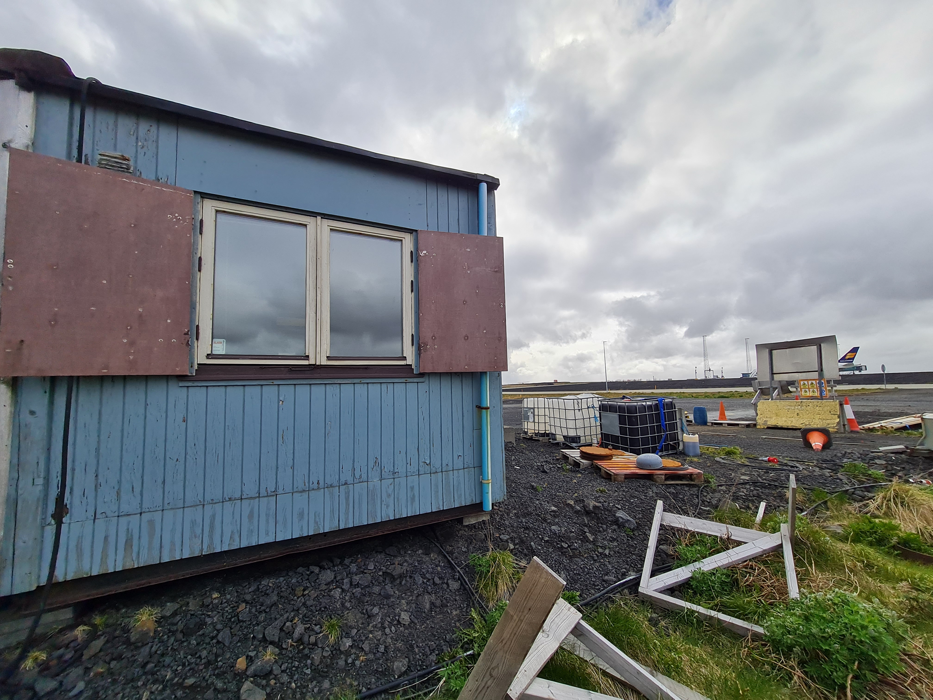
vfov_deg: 89.9
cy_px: 350
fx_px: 350
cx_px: 466
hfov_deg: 106.2
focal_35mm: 13
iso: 50
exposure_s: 1/1608
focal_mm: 1.74
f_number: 2.2
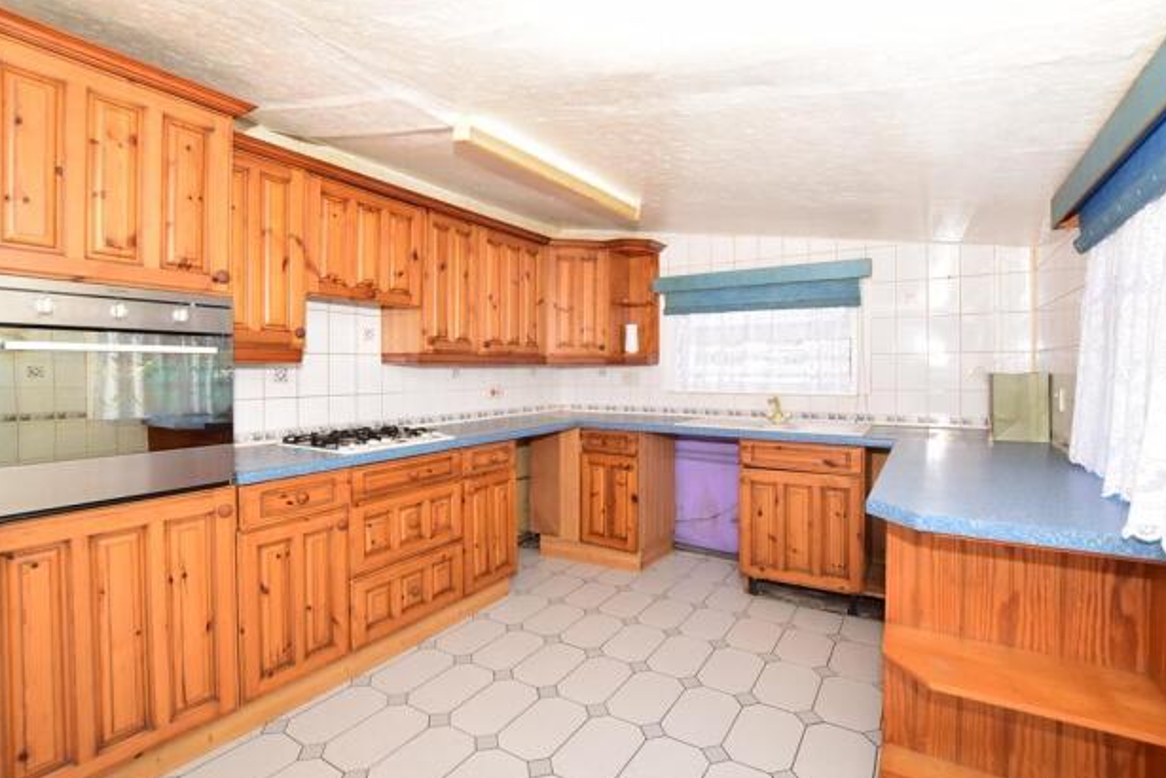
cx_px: 584
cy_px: 371
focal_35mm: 16
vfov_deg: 73.7
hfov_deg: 96.7
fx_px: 518
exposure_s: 1/200
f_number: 8
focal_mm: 10
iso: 400
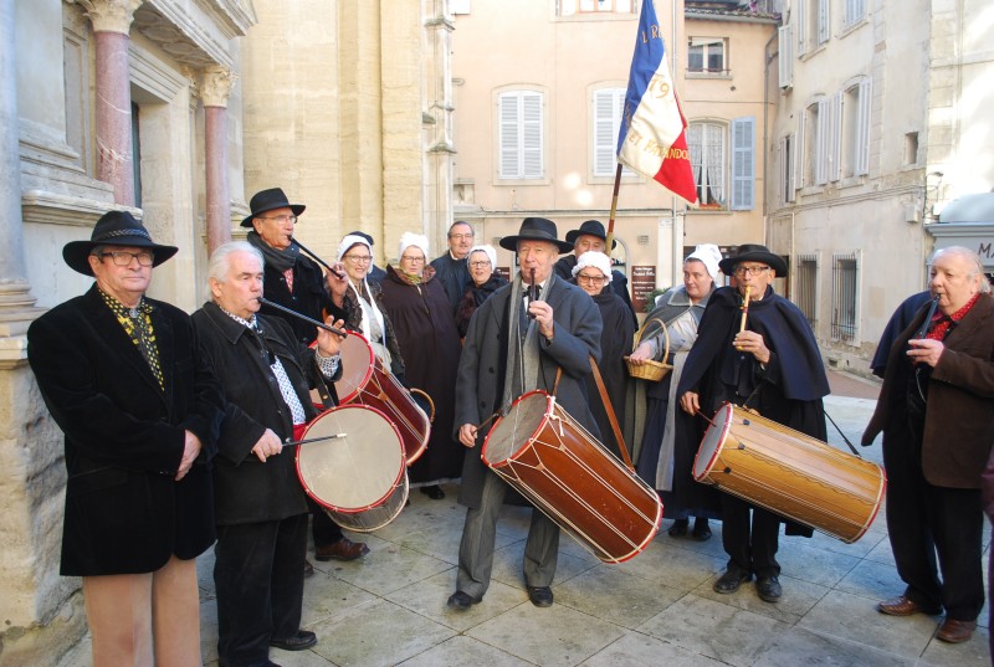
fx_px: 747
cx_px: 497
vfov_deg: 48.1
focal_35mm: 27
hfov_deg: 67.3
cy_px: 334
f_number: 4.5
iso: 200
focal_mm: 18
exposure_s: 1/80
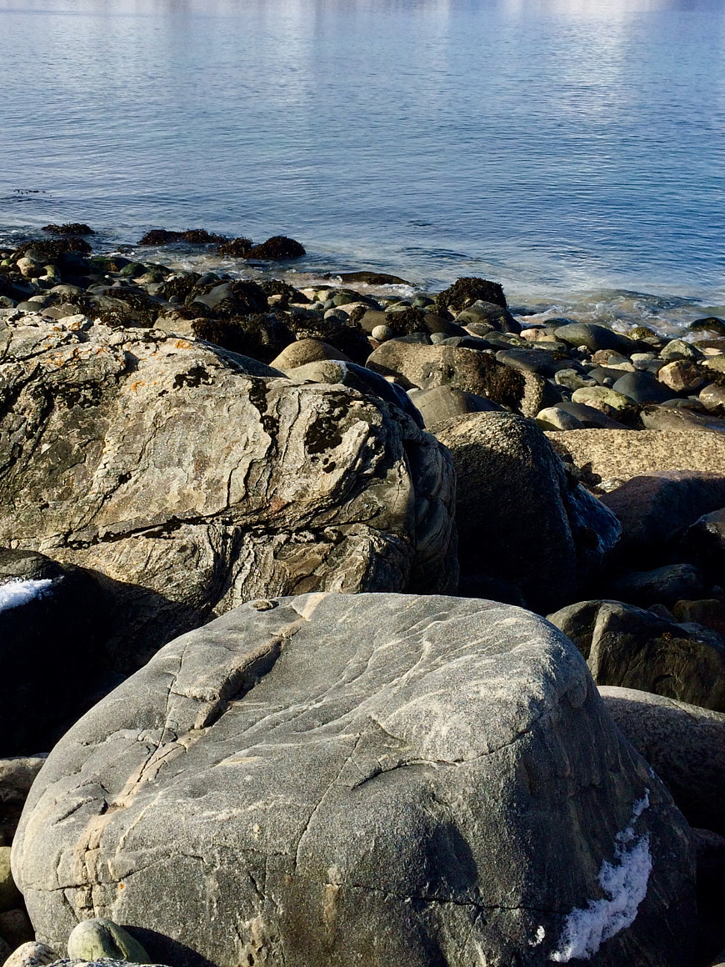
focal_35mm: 40
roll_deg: -0.4
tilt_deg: -19.4
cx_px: 288
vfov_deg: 46.6
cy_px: 401
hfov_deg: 35.8
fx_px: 1117
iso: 32
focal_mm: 4.15
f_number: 2.2
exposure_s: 1/2160
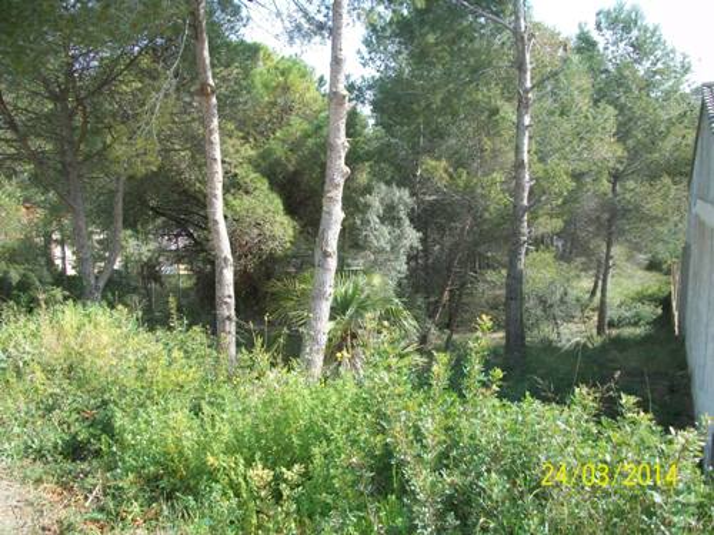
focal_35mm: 34
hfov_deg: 54.0
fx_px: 701
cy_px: 268
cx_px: 357
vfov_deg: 41.8
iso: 80
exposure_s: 1/400
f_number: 2.8
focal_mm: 5.7
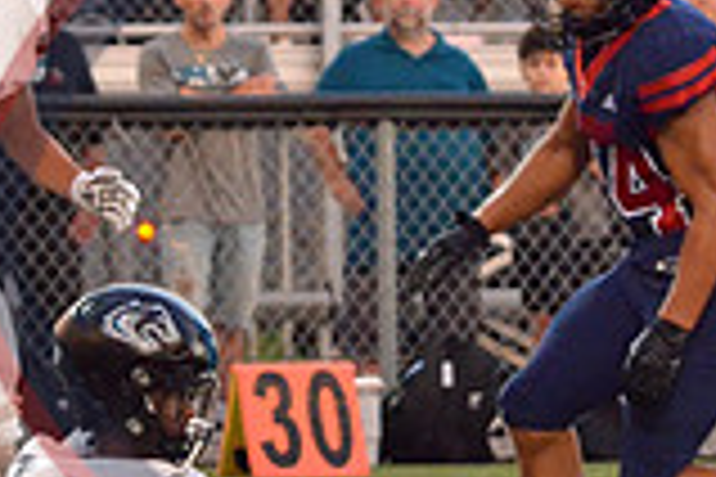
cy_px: 230
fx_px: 17915
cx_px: 549
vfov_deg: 1.5
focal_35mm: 901
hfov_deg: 2.3
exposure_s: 1/500
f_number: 5
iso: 3200
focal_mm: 165
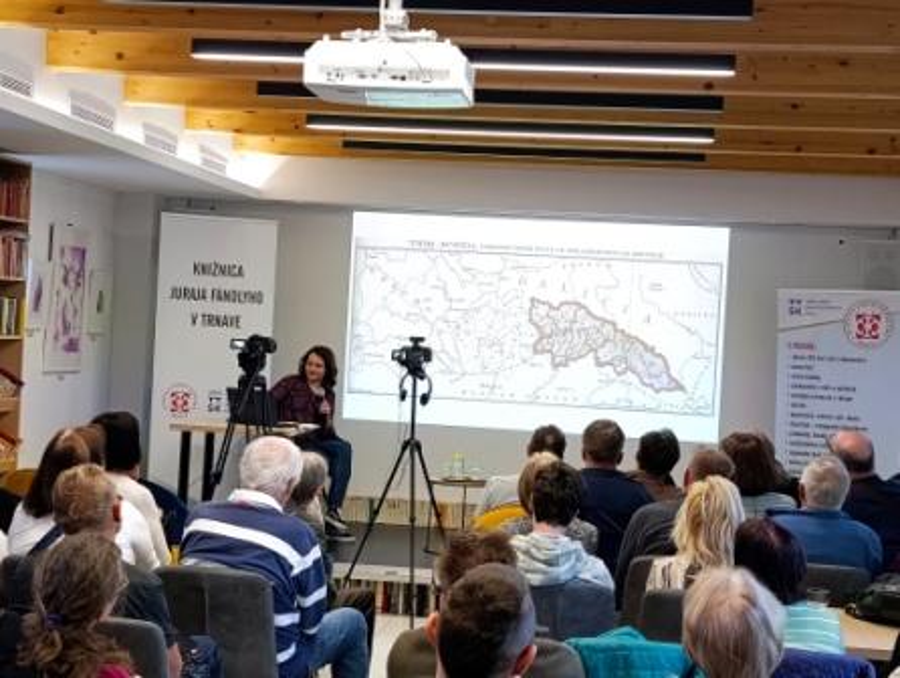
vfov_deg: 25.3
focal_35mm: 58
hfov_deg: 33.2
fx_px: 1510
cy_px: 339
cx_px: 450
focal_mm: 6.11
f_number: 1.65
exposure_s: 1/100
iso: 898
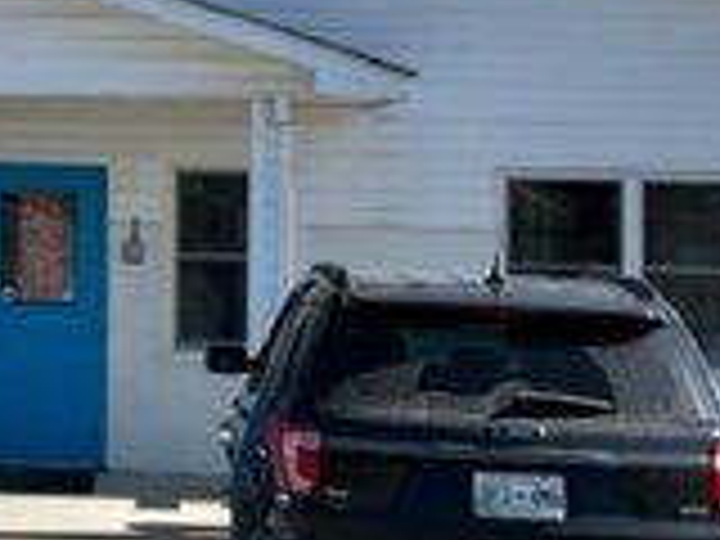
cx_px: -45
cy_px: 81
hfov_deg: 18.3
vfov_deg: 14.1
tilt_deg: +3.2
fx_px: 2163
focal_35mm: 104
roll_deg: -1.5
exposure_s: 1/3610
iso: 32
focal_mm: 4.2
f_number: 1.6
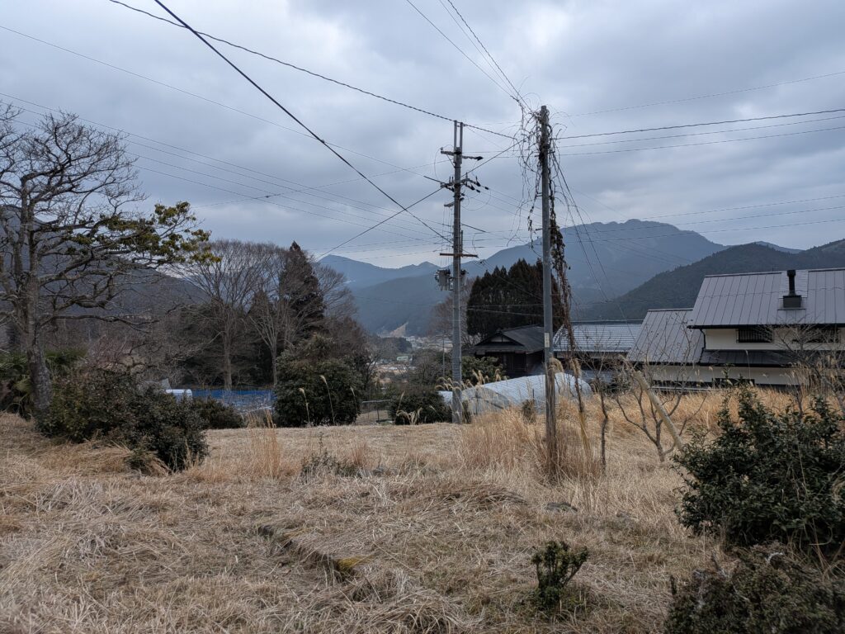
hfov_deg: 71.6
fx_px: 586
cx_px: 422
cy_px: 317
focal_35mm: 24
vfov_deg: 56.8
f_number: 1.7
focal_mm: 4.53
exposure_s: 1/1190
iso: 28
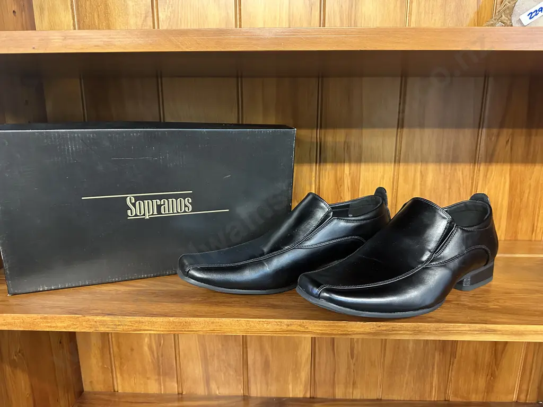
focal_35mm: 24
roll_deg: -0.1
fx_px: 376
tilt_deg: -13.9
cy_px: 204
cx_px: 272
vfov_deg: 56.8
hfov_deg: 71.6
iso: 640
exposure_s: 1/33
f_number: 1.78
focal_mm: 6.86
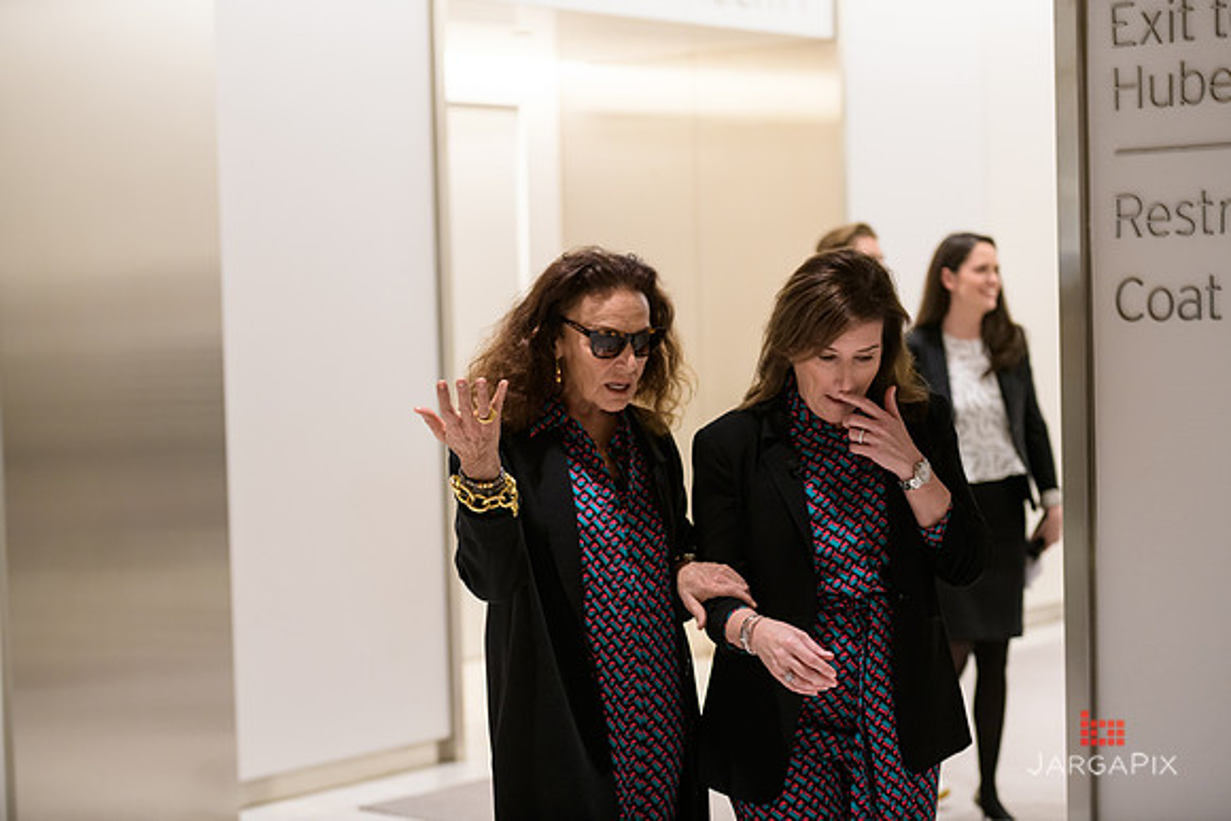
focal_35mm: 70
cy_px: 410
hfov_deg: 28.8
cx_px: 616
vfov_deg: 19.5
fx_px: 2394
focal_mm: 70
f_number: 3.2
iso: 1600
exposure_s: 1/125
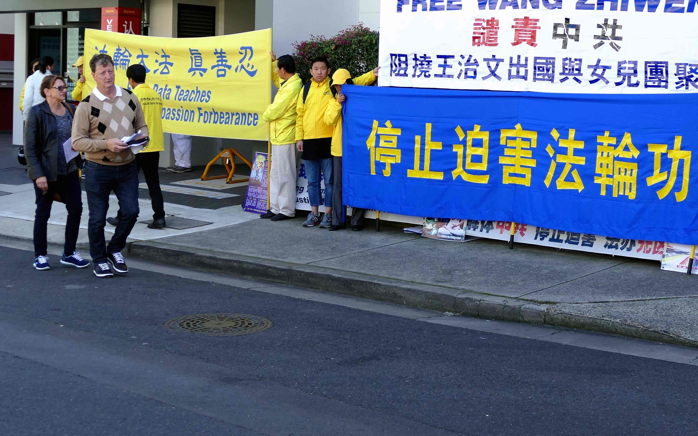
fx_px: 1103
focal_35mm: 58
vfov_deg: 22.2
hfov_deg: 34.7
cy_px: 118
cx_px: 479
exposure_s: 1/250
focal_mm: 14.24
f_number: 3.1
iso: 125
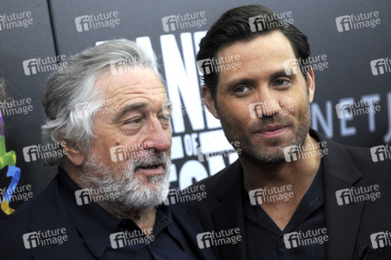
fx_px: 1955
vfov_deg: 7.6
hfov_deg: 11.4
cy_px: 130
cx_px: 196
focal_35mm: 180
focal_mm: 180
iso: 1600
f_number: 5
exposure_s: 1/500
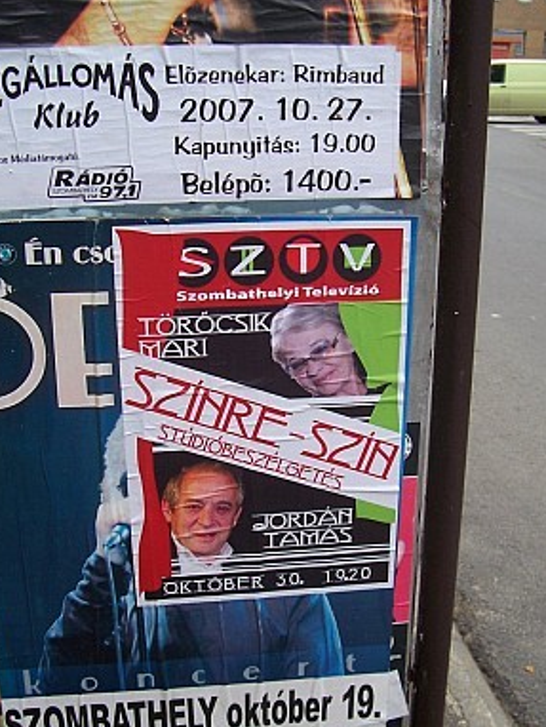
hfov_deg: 36.0
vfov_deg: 46.8
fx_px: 840
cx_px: 277
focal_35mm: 40
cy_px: 365
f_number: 2.7
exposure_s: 1/90
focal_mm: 5.6
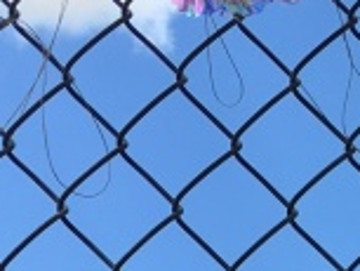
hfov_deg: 9.6
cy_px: 756
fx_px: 2019
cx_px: 664
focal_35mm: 194
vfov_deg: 7.0
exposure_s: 1/810
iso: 25
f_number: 2.2
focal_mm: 4.15
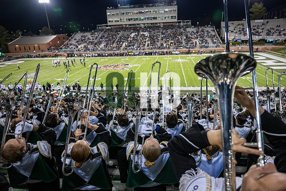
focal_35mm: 24
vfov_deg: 53.2
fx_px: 191
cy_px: 96
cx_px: 143
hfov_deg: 73.7
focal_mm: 24
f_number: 3.2
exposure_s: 1/500
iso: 2000
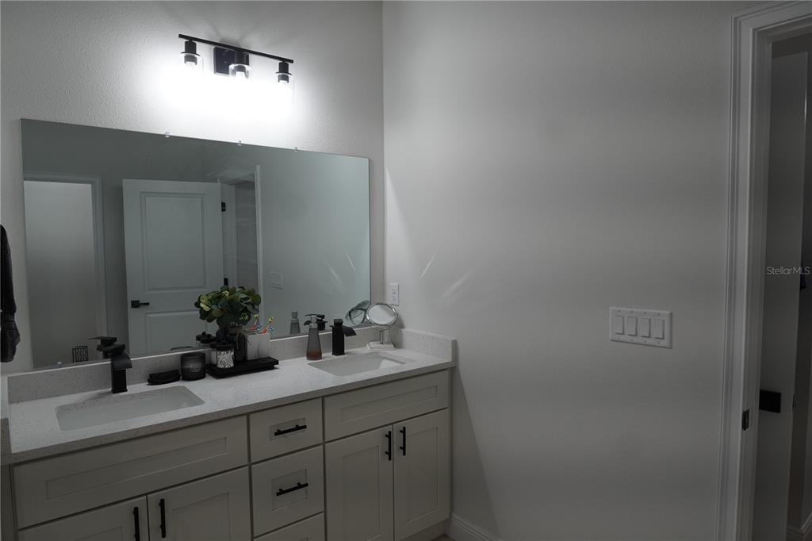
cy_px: 270
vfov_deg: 59.5
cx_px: 406
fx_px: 473
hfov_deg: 81.2
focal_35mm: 21
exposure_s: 1/100
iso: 500
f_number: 5
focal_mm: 14
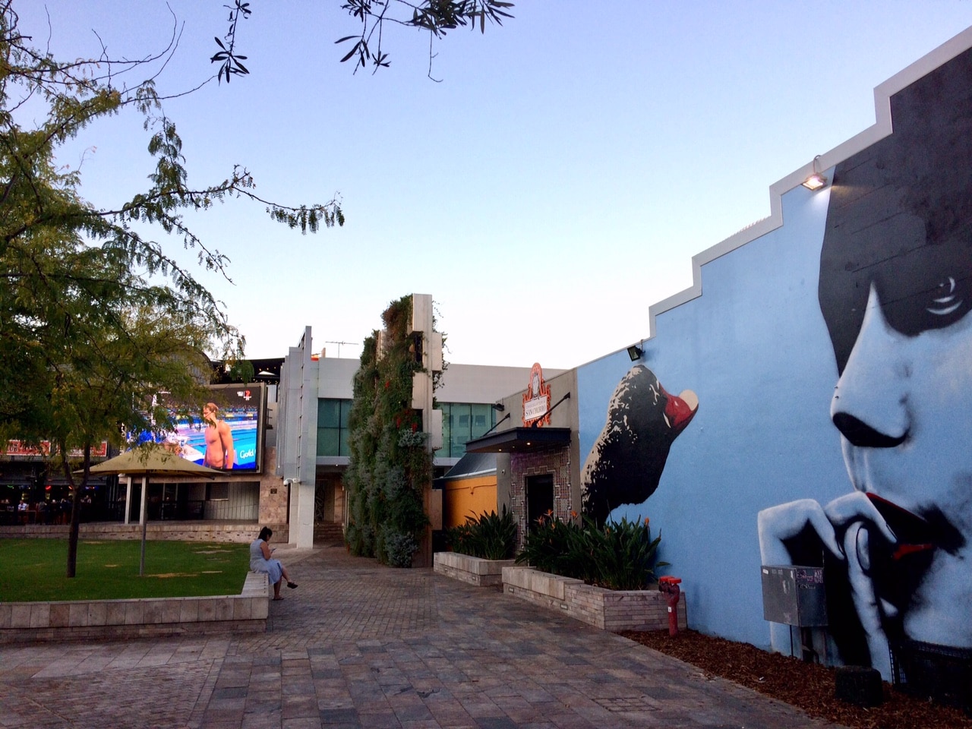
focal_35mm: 29
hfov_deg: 61.7
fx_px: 814
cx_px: 486
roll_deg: +0.7
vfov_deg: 48.2
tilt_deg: +9.3
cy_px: 364
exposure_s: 1/234
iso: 32
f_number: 2.2
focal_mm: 4.15
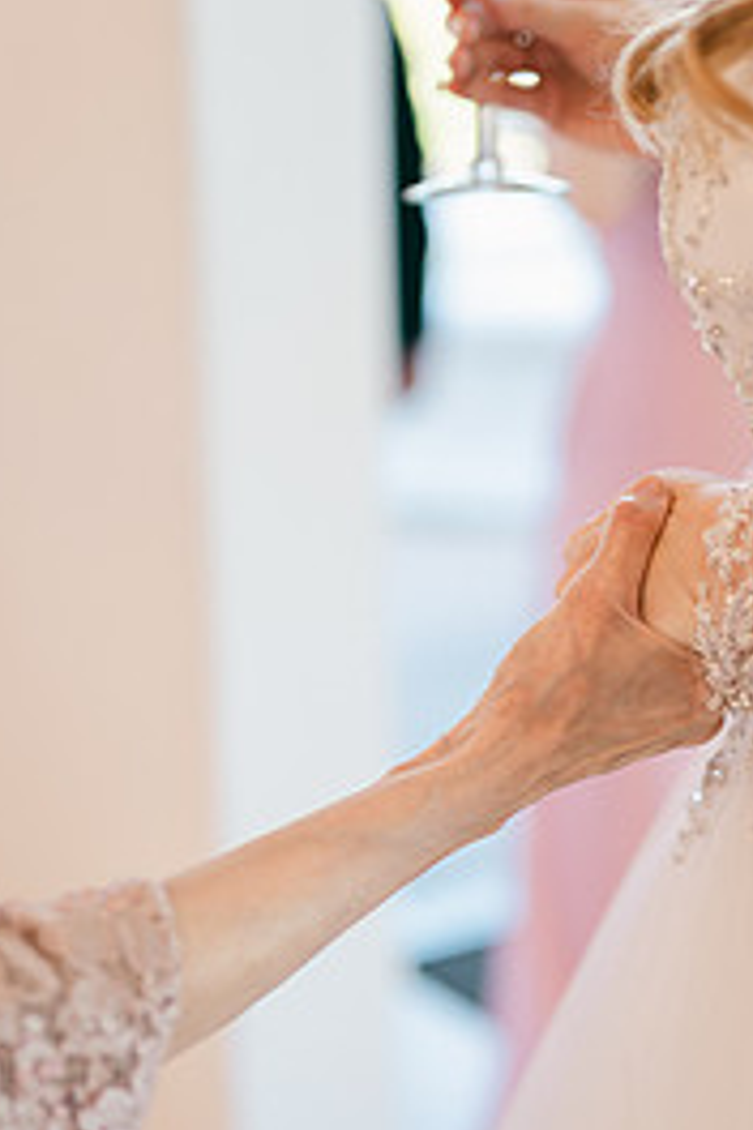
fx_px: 2416
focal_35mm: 77
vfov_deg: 26.3
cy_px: 644
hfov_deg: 17.6
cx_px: 595
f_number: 1.2
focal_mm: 35
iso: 64
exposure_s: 1/125
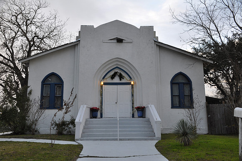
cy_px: 80
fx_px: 222
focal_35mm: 33
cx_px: 121
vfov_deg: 39.9
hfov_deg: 57.3
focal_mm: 22
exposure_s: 1/40
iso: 200
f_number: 6.3
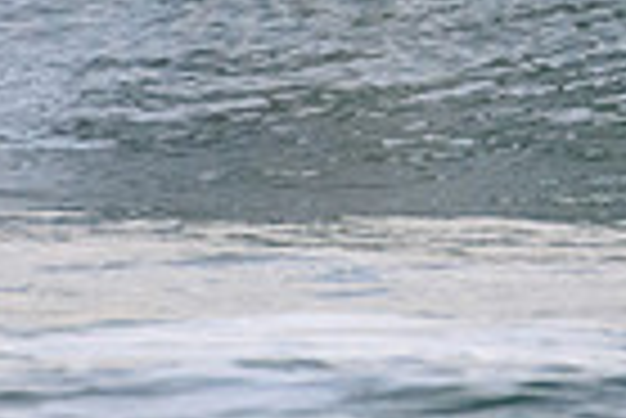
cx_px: 504
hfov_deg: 0.7
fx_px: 54396
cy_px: -249
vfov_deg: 0.4
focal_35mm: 3125
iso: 1400
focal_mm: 500
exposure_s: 1/2000
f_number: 5.6
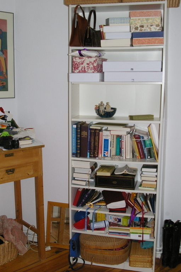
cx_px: 90
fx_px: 317
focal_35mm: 42
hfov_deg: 31.9
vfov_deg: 46.4
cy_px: 136
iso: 1600
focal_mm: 28
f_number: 5.6
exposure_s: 1/45
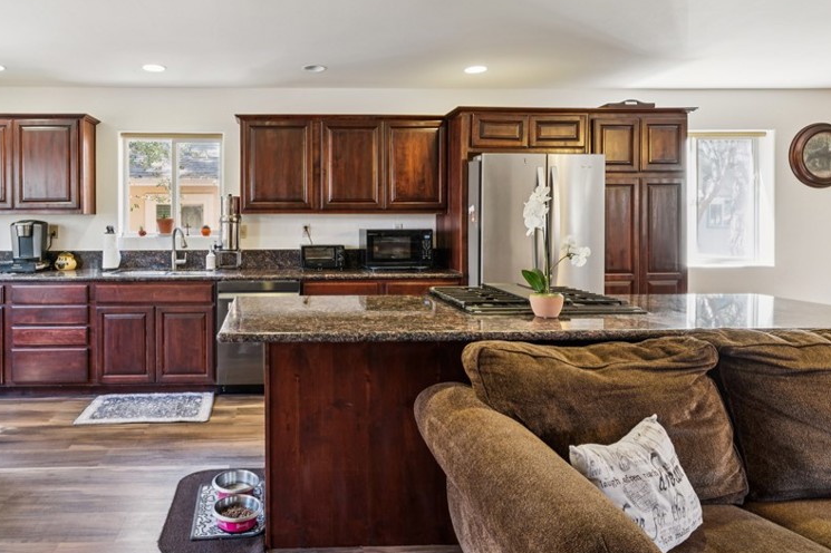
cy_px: 227
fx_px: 530
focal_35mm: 23
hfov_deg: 74.4
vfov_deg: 54.8
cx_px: 292
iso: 100
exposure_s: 2.5
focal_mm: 16.7
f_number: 13
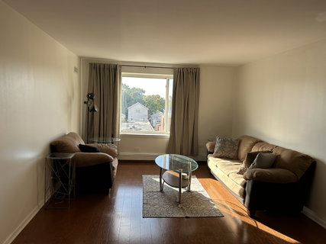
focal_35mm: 26
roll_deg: -1.9
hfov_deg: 67.3
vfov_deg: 53.0
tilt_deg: -5.8
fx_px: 245
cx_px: 163
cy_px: 122
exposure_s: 1/427
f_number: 1.5
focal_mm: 5.7
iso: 50
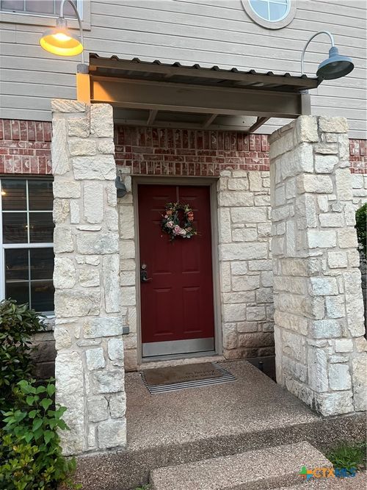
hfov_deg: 53.0
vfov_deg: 67.3
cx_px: 184
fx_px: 368
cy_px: 245
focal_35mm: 26
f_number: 1.6
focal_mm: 5.1
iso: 250
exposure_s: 1/60
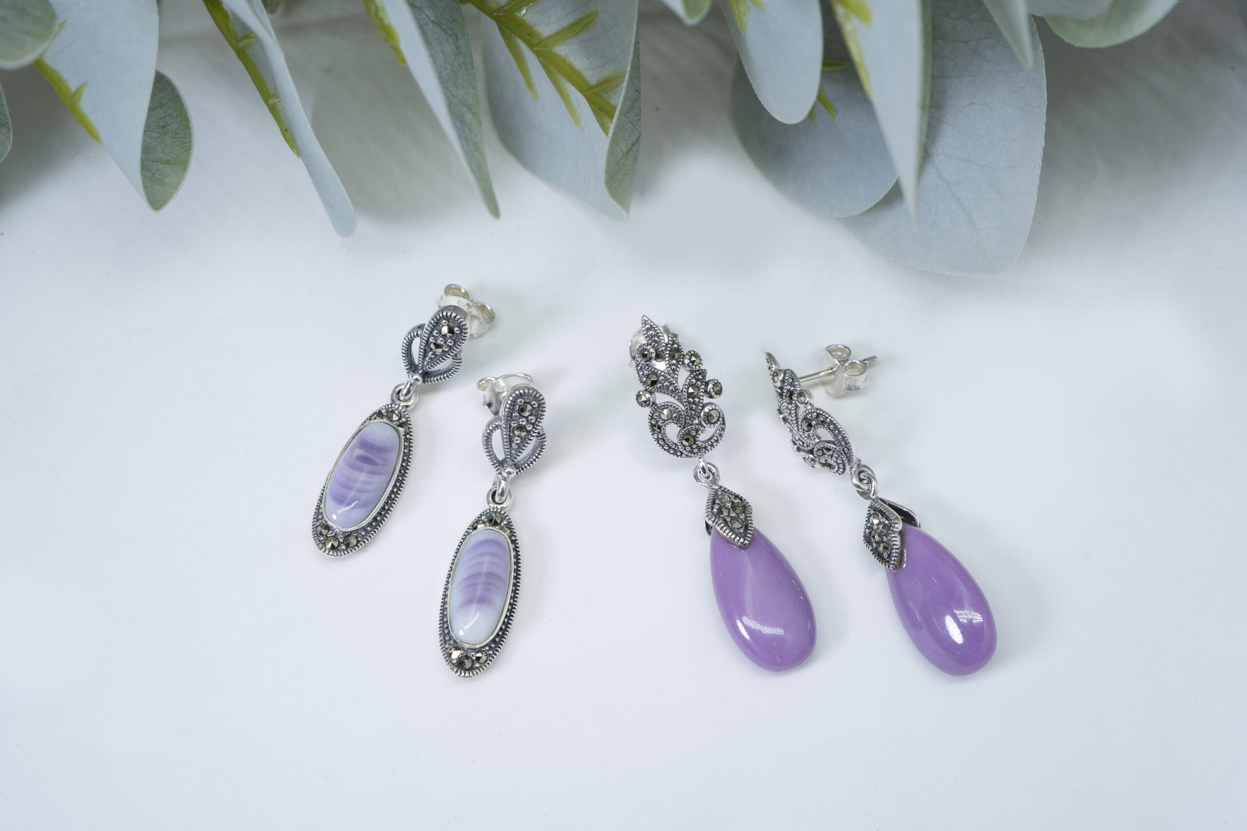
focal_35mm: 50
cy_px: 416
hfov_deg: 39.6
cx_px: 624
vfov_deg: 27.0
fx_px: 1732
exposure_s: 1/50
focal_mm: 50
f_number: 10
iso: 200
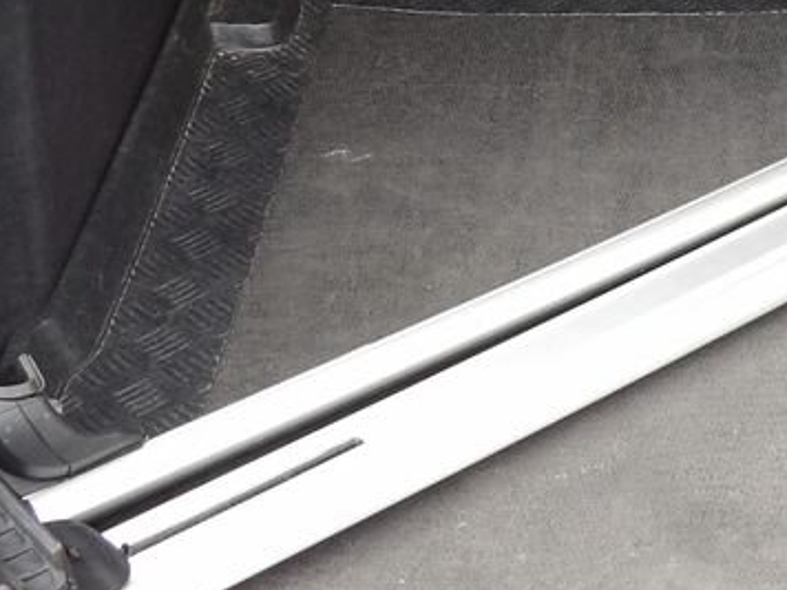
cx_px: 723
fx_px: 2160
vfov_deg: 15.2
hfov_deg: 20.2
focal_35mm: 95
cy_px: -20
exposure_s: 1/33
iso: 136
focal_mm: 5.9
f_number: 3.6
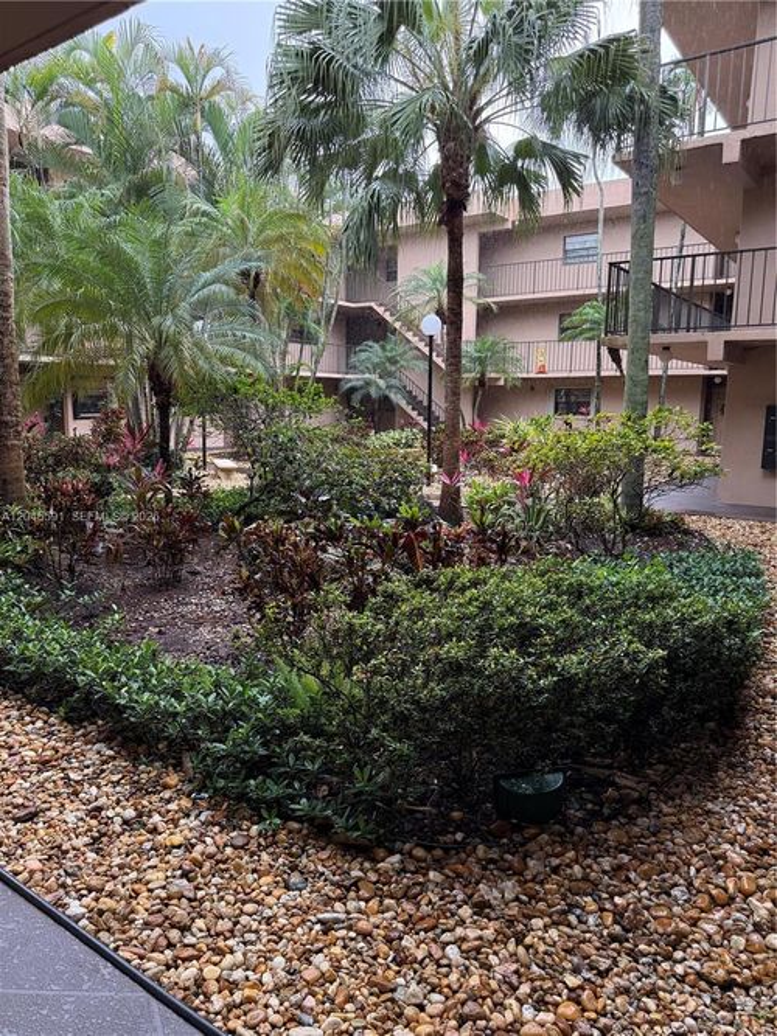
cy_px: 518
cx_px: 388
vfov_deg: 71.6
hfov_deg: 56.8
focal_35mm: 24
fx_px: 719
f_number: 1.78
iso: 200
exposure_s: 1/190
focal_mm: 6.76
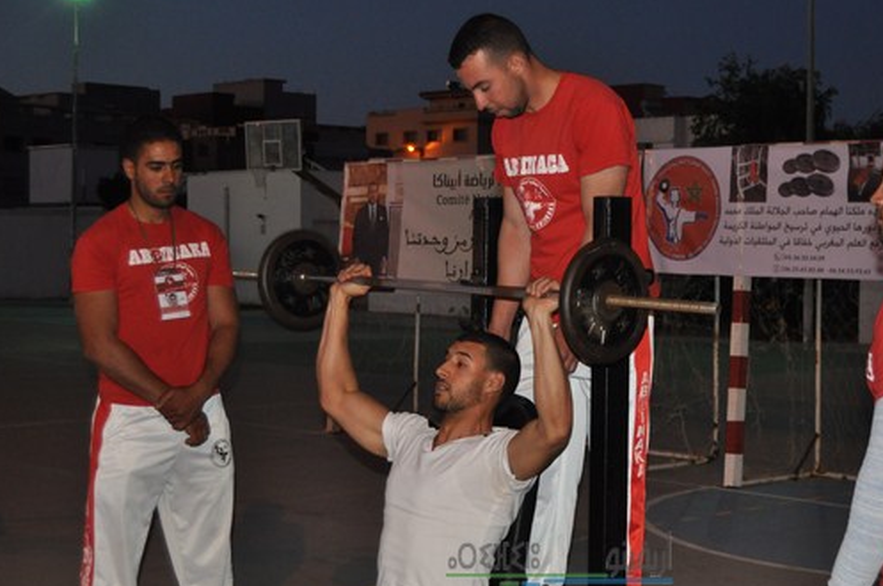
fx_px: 1657
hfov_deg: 29.7
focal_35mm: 68
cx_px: 560
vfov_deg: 20.1
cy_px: 305
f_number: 4.5
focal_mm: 35
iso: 800
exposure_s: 1/60
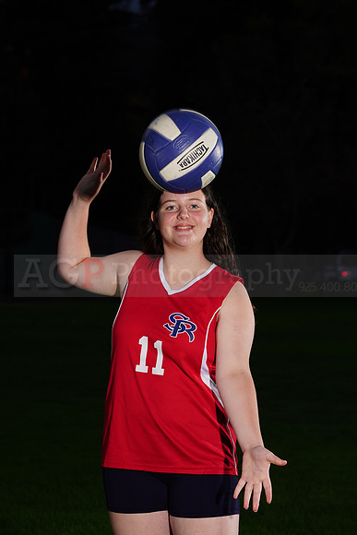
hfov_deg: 9.0
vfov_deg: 13.5
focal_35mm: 152
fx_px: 2259
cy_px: 268
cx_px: 178
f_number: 10
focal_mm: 152
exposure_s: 1/125
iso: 400
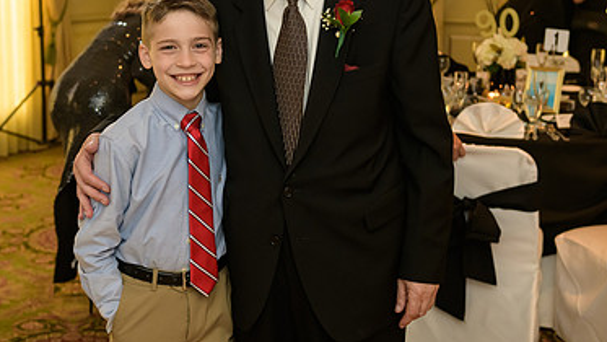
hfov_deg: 36.6
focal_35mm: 57
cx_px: 299
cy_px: 79
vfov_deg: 20.9
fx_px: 918
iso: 1000
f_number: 3.2
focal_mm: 35
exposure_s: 1/125
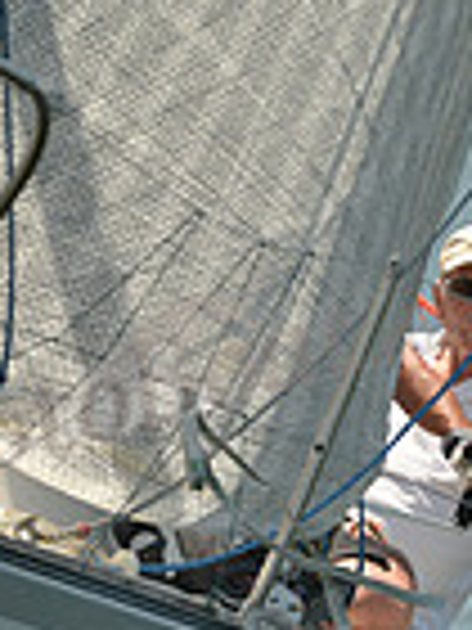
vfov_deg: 1.5
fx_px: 23871
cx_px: -384
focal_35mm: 1313
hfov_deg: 1.1
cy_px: 220
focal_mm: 330
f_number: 5
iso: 200
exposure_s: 1/1600
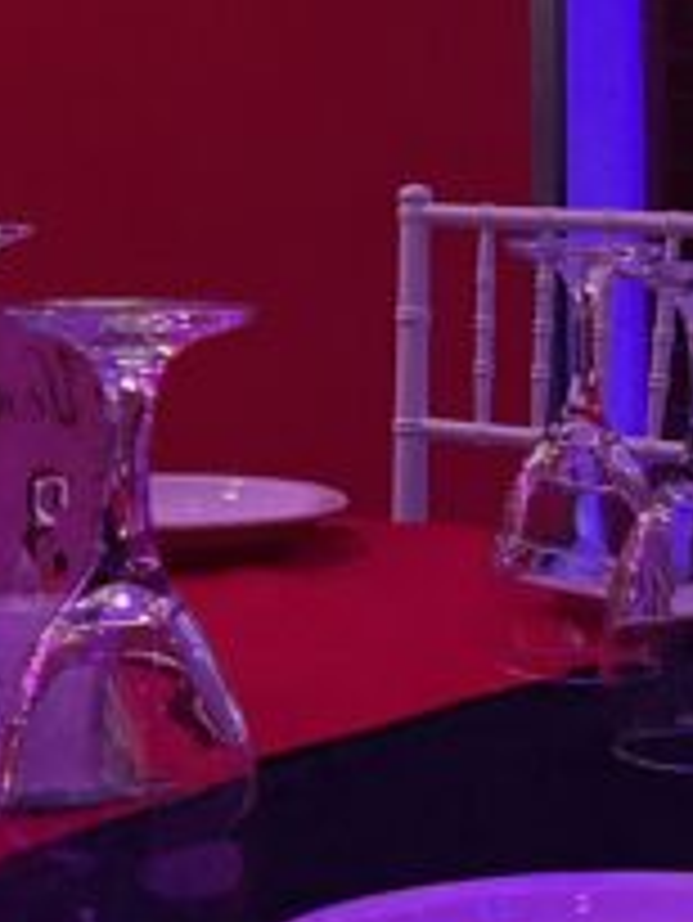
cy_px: -225
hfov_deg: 13.1
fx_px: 3013
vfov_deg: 16.6
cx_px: 369
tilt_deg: +7.1
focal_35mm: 113
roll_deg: -0.1
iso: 80
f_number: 1.8
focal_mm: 3
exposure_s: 1/60
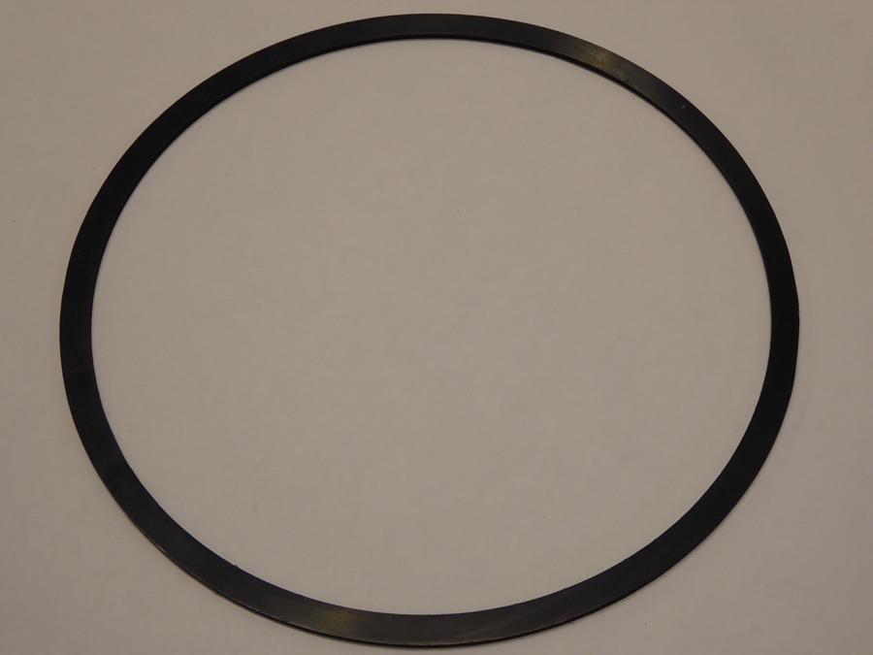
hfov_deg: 36.2
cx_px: 436
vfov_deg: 27.5
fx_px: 1337
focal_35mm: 53
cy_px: 328
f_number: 4.1
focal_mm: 9
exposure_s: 1/60
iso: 200
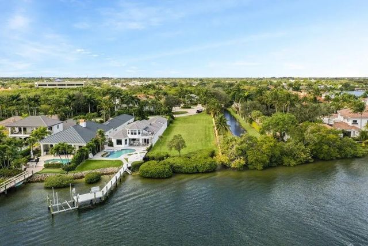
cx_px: 184
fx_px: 286
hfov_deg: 65.5
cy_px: 123
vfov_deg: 46.4
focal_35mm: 28
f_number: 5.6
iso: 100
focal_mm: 10.26
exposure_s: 1/400
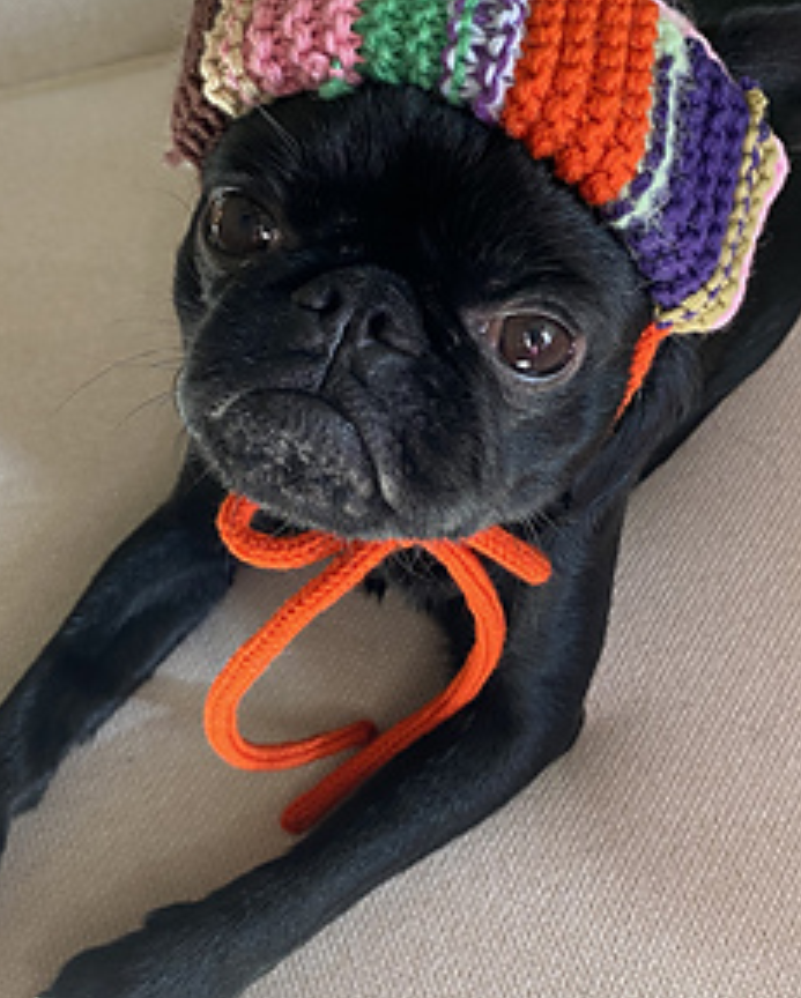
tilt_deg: -52.6
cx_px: 432
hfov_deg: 34.2
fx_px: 1302
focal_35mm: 44
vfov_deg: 42.0
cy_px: 471
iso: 125
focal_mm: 4.25
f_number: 1.8
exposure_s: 1/81
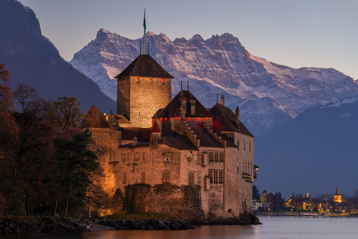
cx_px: 163
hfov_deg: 11.3
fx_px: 1810
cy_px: 134
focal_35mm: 182
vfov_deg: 7.5
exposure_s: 10
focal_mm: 155
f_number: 5.6
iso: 100
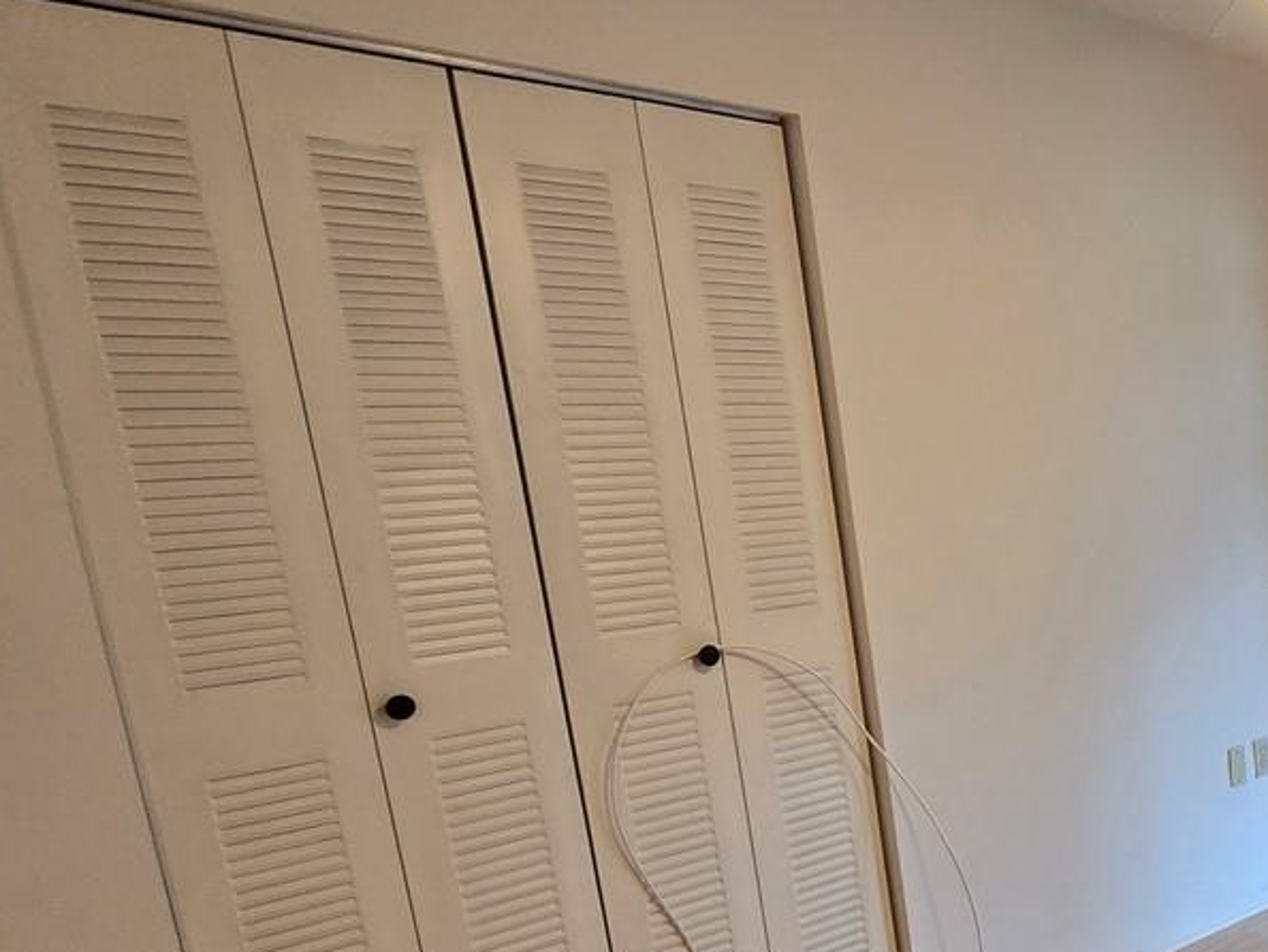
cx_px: 1449
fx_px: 1283
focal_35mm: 35
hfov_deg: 40.4
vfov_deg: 39.5
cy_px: 728
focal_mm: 2.2
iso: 160
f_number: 2.2
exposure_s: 1/60
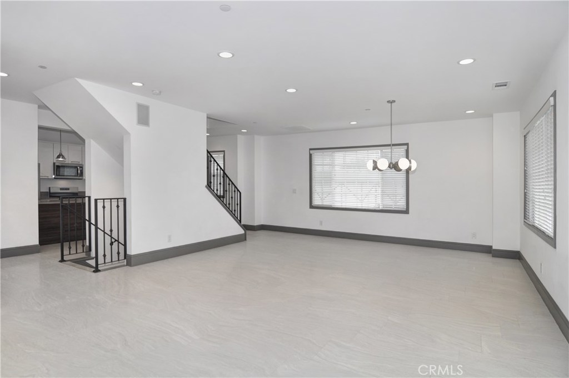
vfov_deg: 67.2
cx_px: 284
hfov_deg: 90.1
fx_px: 284
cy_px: 189
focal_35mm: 18
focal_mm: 12
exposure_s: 1/60
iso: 400
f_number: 7.1
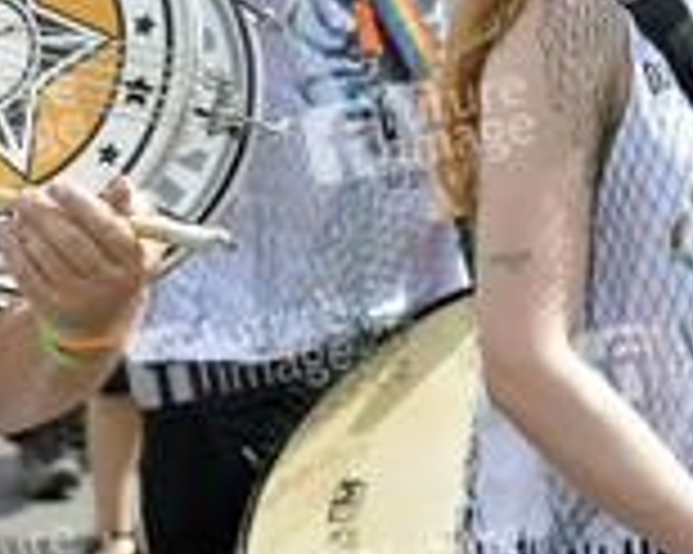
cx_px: -151
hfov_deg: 9.9
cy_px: 18
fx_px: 3935
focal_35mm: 192
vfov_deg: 8.0
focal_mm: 70
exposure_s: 1/250
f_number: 6.3
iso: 160
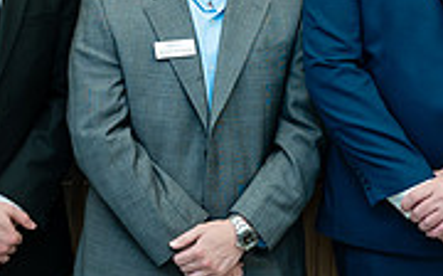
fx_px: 1170
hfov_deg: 21.3
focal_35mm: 97
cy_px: 27
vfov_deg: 13.3
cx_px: 312
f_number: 3.2
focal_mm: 28
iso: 500
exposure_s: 1/250
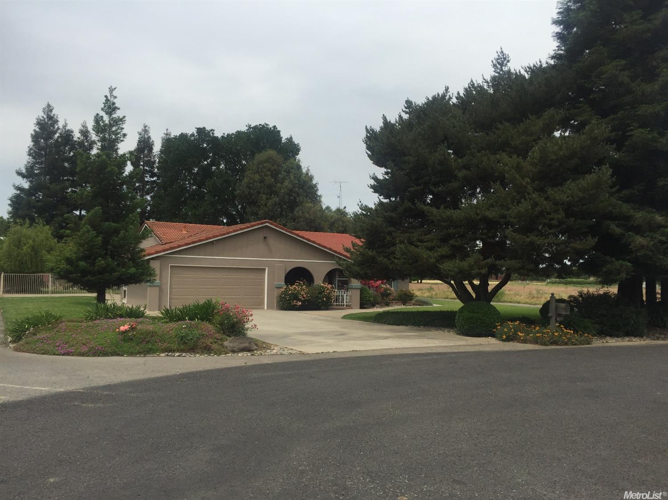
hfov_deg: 61.7
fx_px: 559
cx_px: 334
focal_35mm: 29
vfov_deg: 48.2
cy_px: 250
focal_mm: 4.15
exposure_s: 1/2825
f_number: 2.2
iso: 32
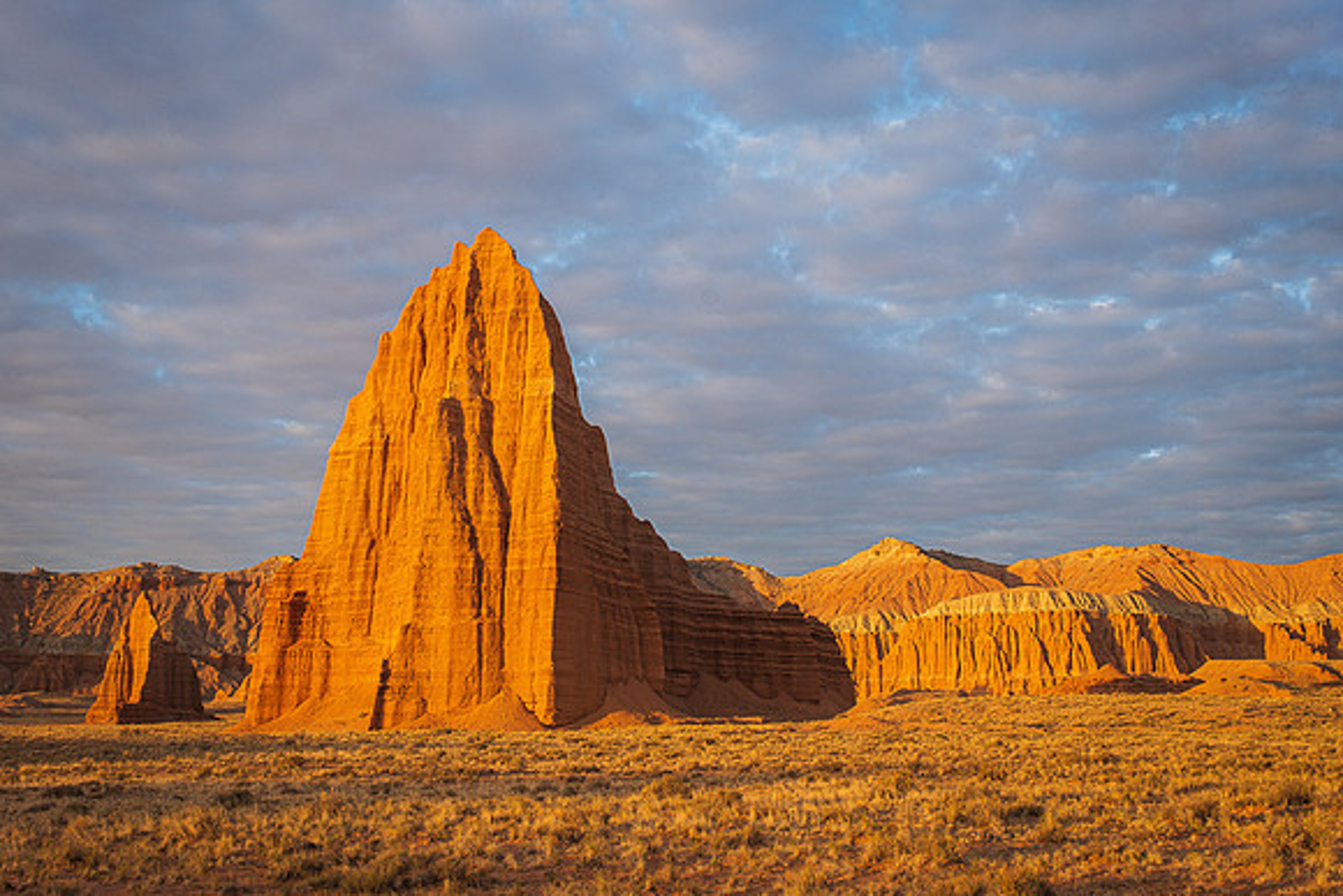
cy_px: 448
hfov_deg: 54.4
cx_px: 672
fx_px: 1306
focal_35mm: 35
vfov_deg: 37.9
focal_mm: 23.5
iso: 200
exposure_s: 1/8
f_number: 13
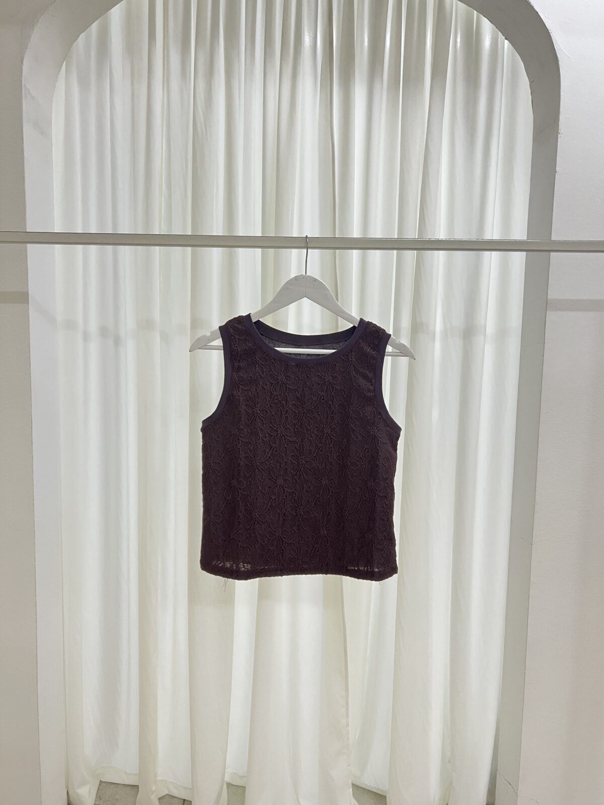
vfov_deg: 67.3
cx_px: 302
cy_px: 402
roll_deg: -0.7
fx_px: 605
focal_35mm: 26
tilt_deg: -5.5
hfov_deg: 53.1
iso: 200
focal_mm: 5.7
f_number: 1.5
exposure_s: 1/50
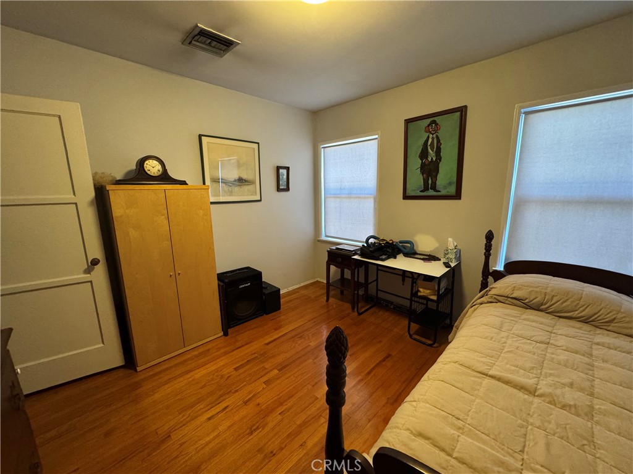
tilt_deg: -10.9
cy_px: 237
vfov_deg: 85.7
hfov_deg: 102.1
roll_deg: +0.9
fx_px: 256
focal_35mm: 14
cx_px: 316
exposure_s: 1/60
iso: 500
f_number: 2.2
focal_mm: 2.22
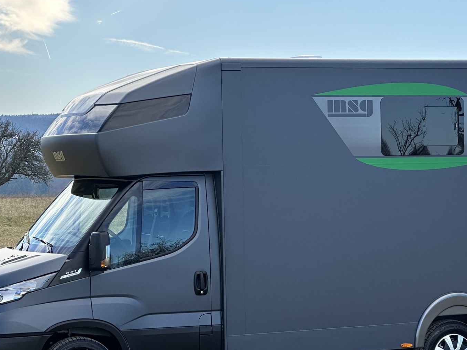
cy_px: 238
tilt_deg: -1.4
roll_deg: -1.4
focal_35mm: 116
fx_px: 1565
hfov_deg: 17.0
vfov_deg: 12.8
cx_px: 248
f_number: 2.8
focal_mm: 9
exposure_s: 1/373
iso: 32
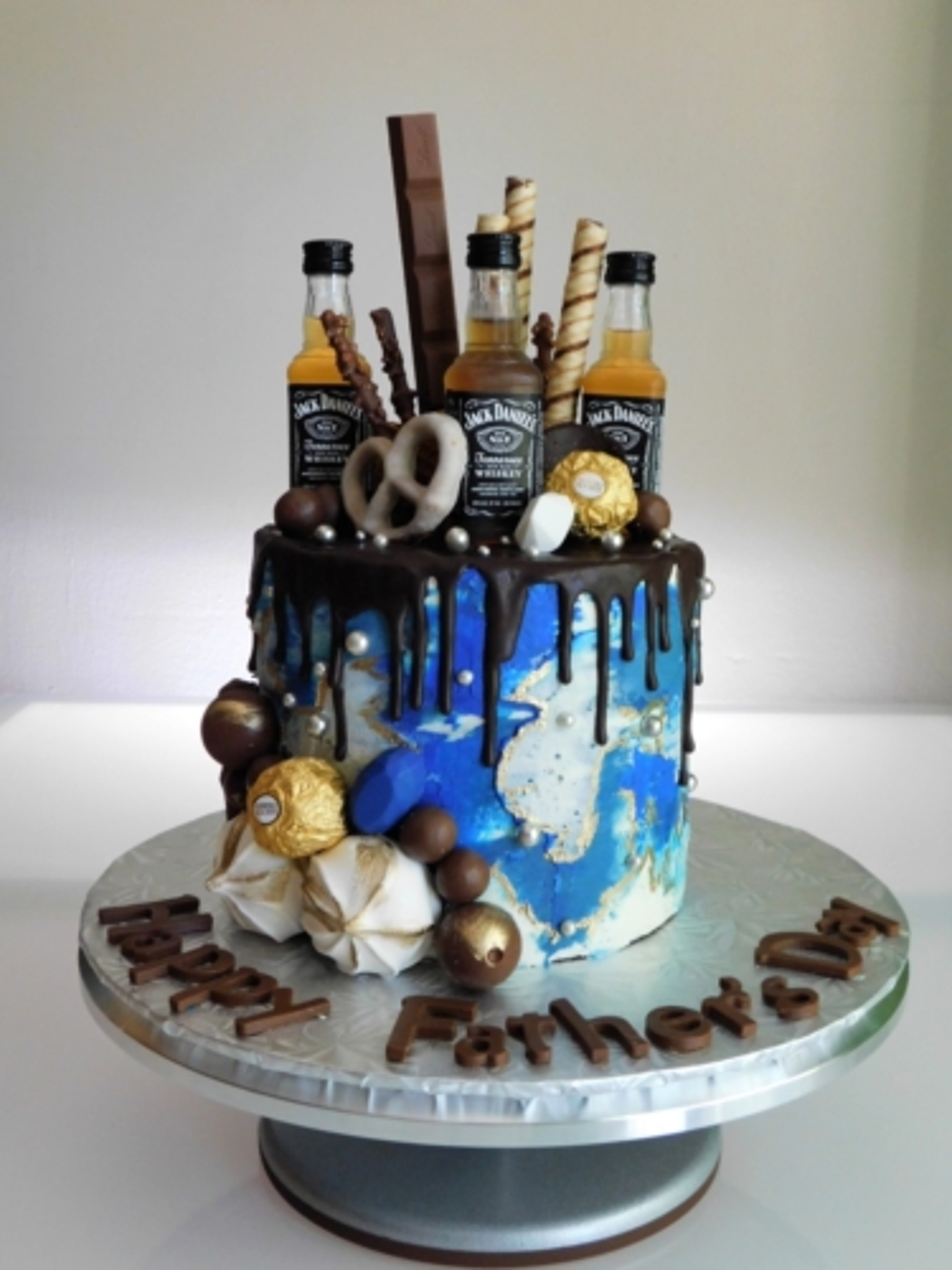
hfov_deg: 36.0
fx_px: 1467
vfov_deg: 46.8
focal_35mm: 40
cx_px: 476
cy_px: 635
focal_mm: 7.1
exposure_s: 1/30
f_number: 3.6
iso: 320
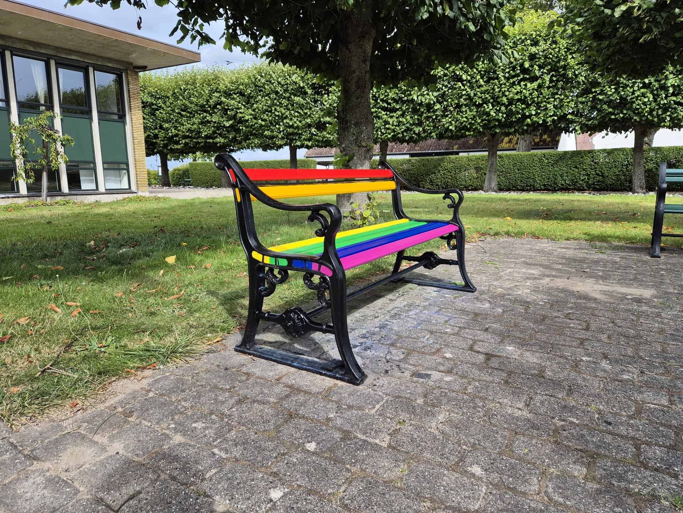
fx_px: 454
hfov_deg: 73.9
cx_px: 342
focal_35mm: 23
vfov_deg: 58.9
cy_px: 256
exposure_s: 1/1032
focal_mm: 5.4
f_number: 1.8
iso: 25
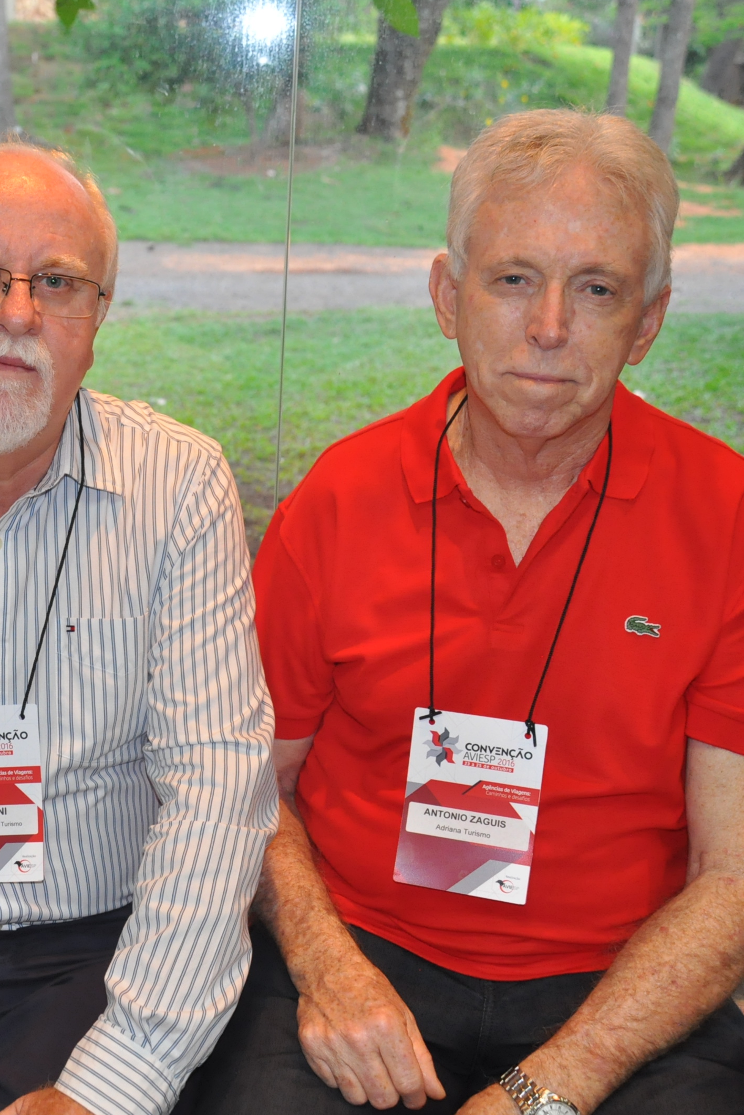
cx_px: 16
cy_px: 557
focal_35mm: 59
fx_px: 1828
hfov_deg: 22.2
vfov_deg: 33.9
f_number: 4.5
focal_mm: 26
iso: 1000
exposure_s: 1/60
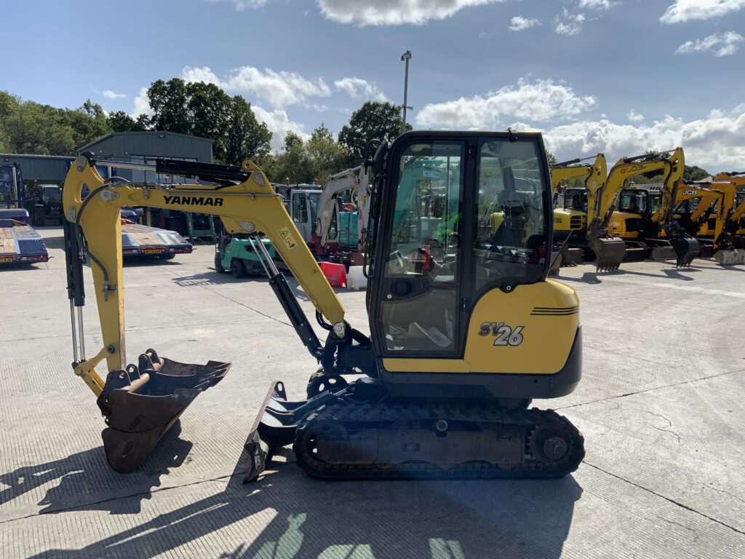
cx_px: 372
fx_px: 624
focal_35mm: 29
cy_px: 280
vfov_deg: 48.2
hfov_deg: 61.7
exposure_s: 1/2801
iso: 16
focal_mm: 3
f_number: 1.8
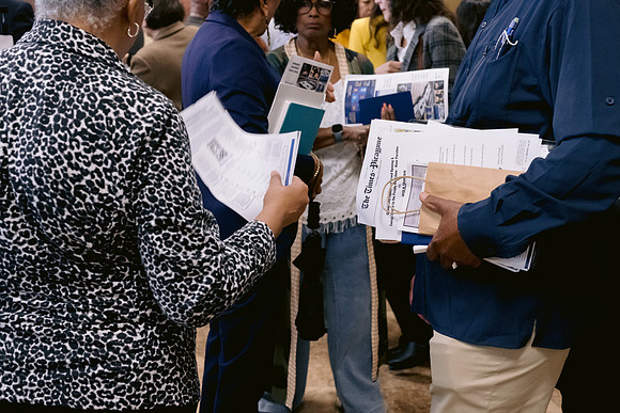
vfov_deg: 27.7
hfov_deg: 40.5
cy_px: 200
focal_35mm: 49
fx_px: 840
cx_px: 299
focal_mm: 35
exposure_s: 1/160
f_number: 4
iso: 3200
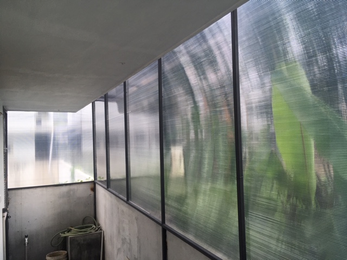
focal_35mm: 29
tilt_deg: +0.8
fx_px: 291
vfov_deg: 48.2
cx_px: 174
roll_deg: +1.4
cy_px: 130
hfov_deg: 61.7
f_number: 2.2
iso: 32
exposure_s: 1/50
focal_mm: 4.15
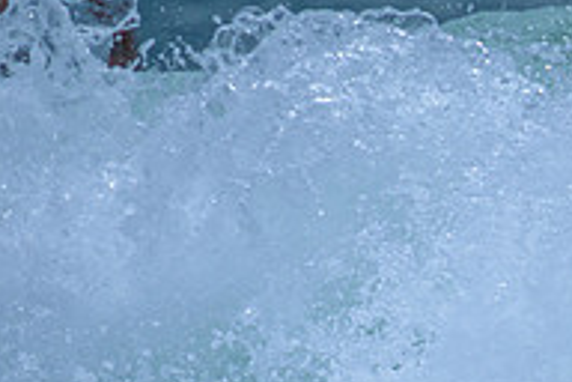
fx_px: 33380
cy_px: 509
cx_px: 757
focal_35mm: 2101
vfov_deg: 0.7
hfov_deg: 1.0
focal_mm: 560
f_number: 8
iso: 250
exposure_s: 1/2000
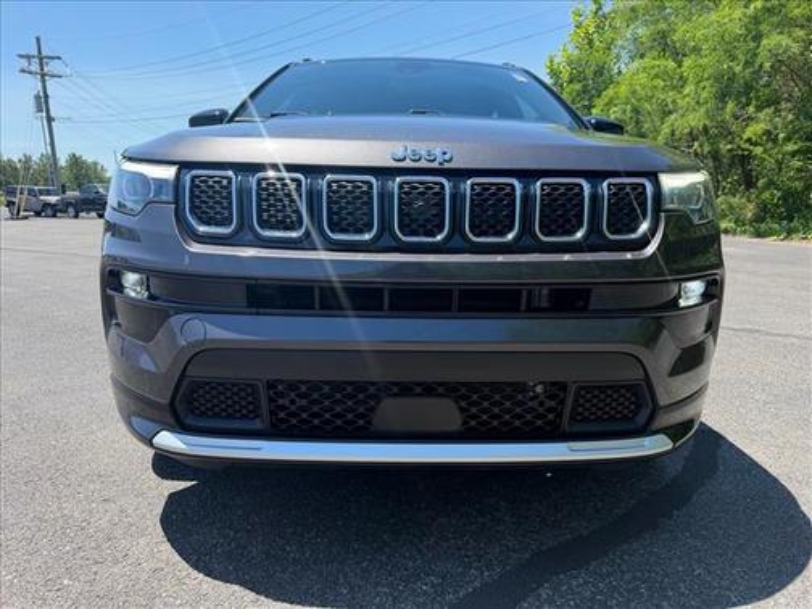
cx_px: 406
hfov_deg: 71.6
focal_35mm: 24
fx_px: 563
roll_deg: +2.4
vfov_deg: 56.8
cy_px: 304
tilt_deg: -11.9
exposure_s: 1/2000
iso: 100
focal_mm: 6.76
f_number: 1.78
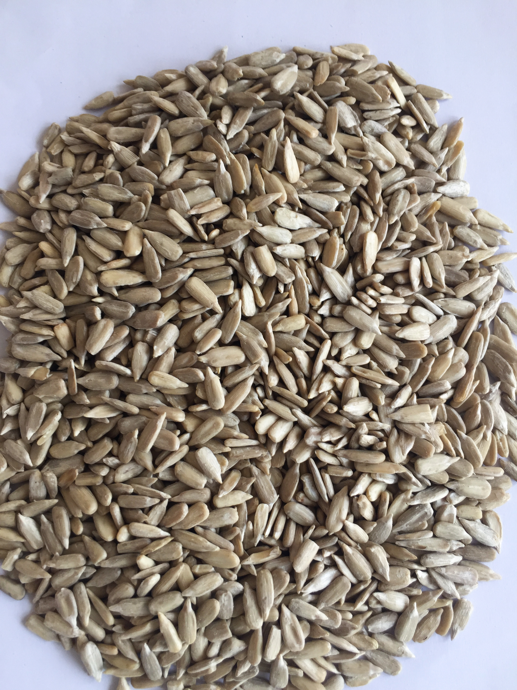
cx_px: 258
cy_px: 345
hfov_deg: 48.2
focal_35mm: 29
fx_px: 577
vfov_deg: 61.7
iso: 50
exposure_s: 1/100
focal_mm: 4.15
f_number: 2.2
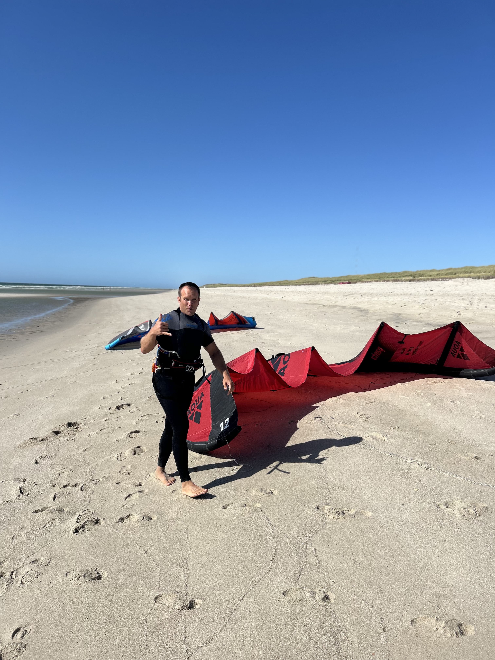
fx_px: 496
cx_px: 248
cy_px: 330
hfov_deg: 53.1
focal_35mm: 26
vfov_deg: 67.3
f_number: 1.5
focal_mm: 5.7
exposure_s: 1/6579
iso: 50
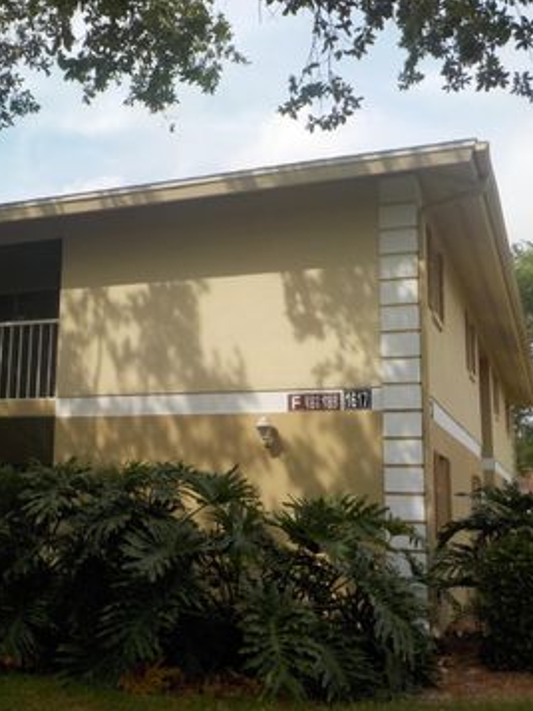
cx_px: 139
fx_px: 862
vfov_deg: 44.8
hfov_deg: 33.7
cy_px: 357
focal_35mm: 42
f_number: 3.3
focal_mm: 4.1
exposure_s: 1/1000
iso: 125
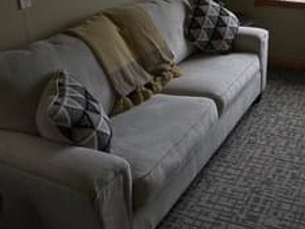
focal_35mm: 46
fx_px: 406
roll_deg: -0.2
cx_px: 265
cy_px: 58
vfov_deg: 31.0
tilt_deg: -21.1
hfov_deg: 38.8
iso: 50
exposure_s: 1/527
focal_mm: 4.2
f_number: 1.6
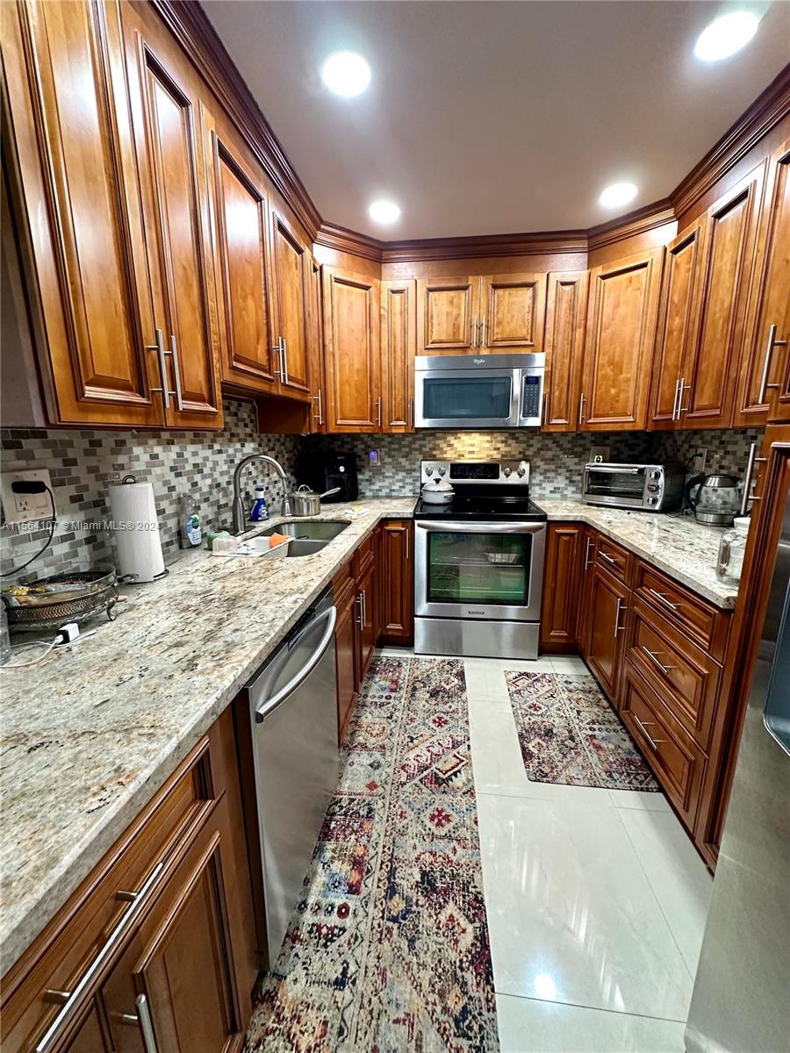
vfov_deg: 102.1
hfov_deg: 85.7
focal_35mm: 14
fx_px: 426
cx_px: 395
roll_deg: +0.6
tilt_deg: -11.2
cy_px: 526
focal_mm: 2.22
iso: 320
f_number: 2.2
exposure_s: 1/60
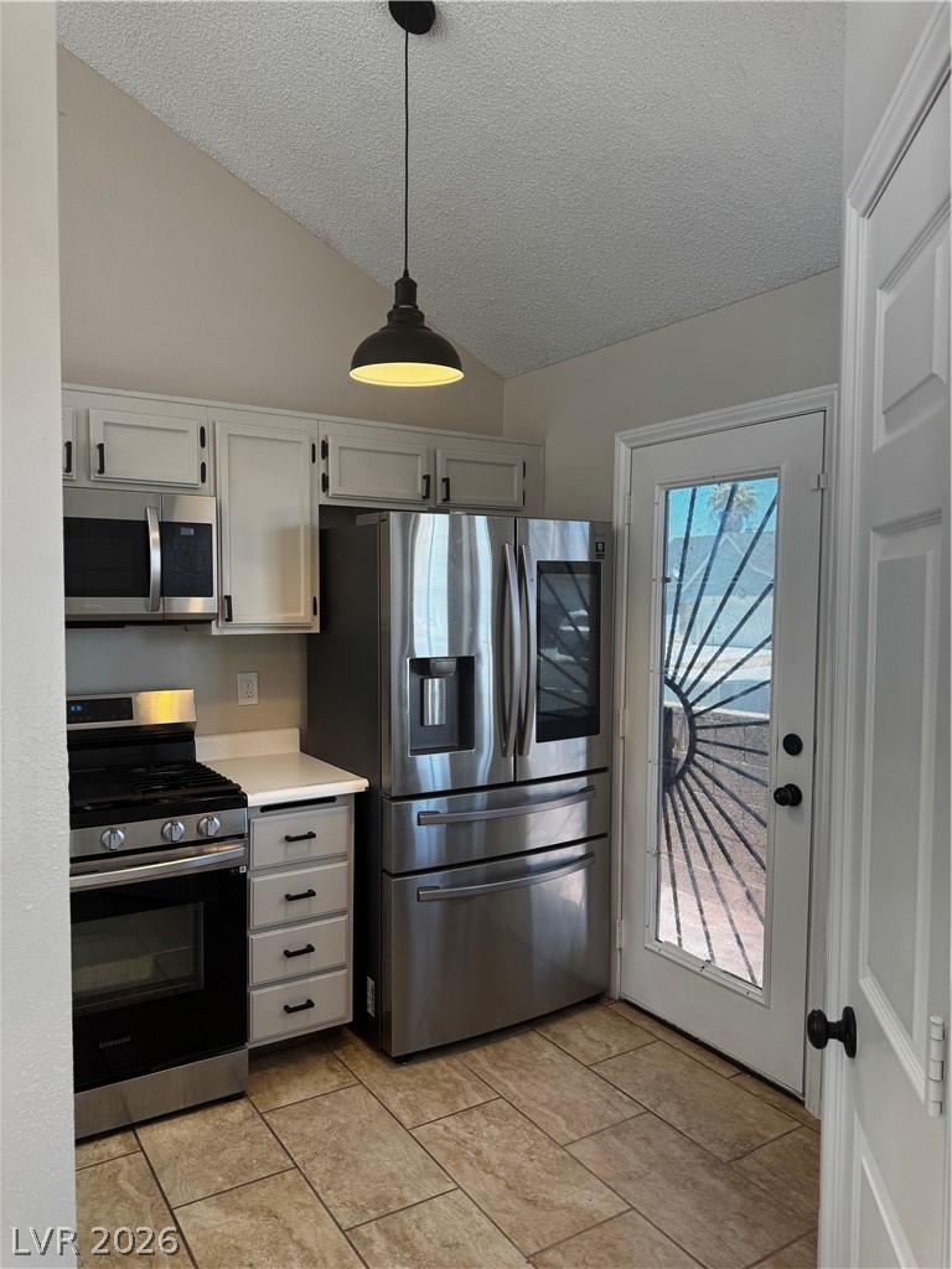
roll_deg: -0.5
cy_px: 634
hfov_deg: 56.8
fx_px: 880
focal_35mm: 24
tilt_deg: -3.0
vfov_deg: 71.6
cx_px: 476
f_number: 1.78
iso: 80
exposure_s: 1/120
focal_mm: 6.76
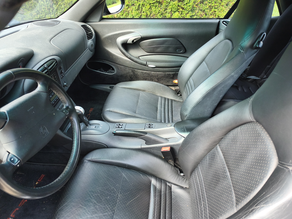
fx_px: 194
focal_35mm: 23
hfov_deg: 73.9
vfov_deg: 58.9
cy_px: 110
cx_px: 146
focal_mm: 6.14
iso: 320
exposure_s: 1/120
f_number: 1.65
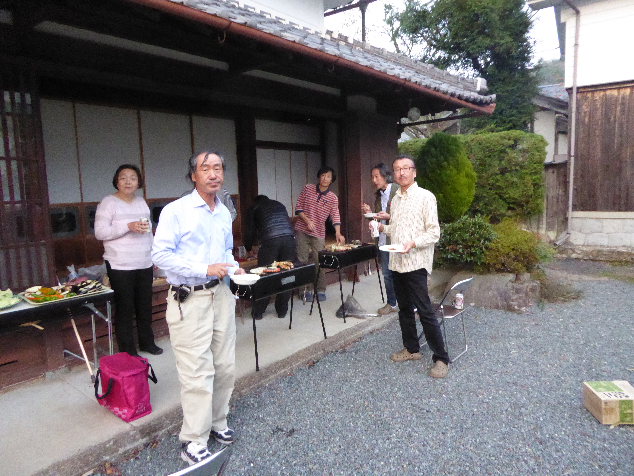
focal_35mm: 25
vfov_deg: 54.9
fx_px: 458
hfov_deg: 69.4
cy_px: 238
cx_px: 317
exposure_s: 1/125
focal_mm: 4.3
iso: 1600
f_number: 3.3
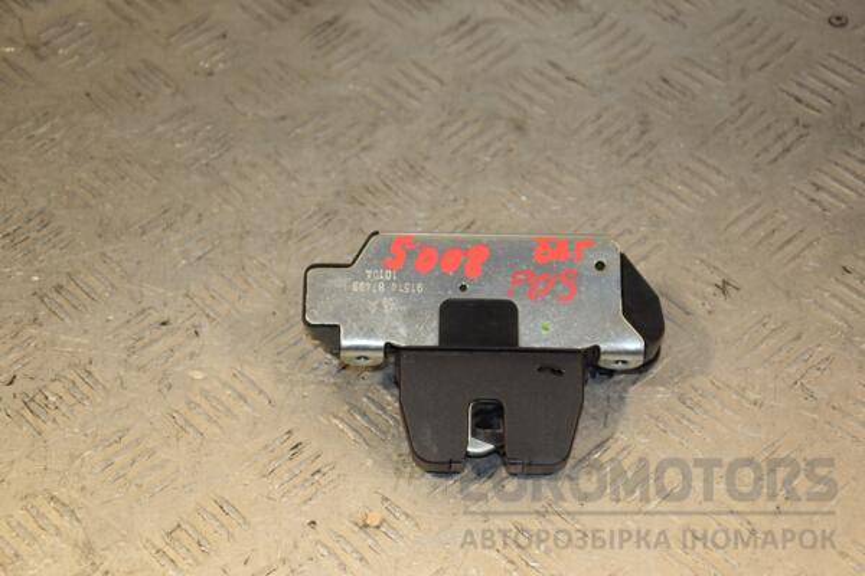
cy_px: 288
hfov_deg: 27.0
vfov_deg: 18.2
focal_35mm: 75
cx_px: 432
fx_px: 1802
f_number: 5.6
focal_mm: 50
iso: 800
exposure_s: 1/200
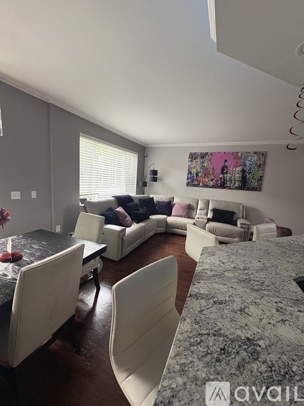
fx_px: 164
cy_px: 203
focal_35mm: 14
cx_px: 152
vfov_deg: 102.1
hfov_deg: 85.7
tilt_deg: -6.4
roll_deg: -3.8
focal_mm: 2.22
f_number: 2.2
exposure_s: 1/60
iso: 160
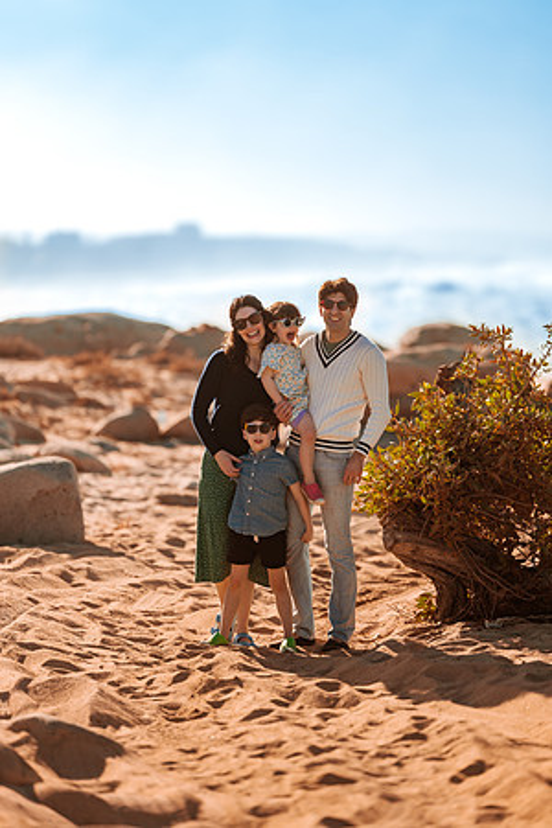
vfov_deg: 15.2
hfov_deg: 10.2
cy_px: 414
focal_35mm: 135
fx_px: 3105
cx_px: 276
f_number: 1.8
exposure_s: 1/4000
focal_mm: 135
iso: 50
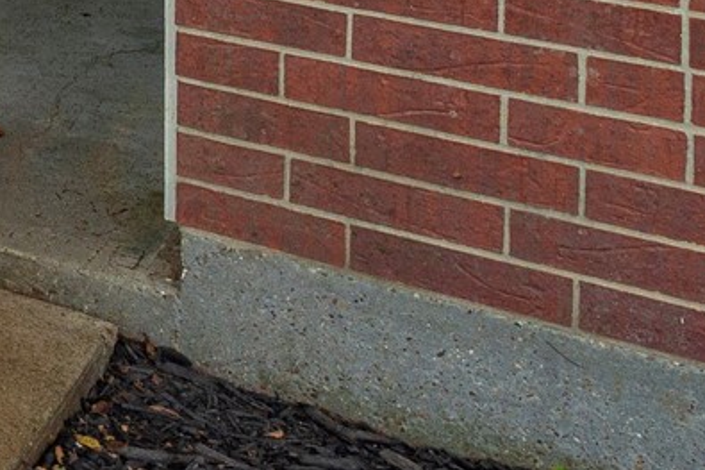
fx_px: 1723
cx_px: -987
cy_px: -520
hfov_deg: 14.7
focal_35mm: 88
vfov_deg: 13.1
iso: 125
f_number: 13
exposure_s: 1/60
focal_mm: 16
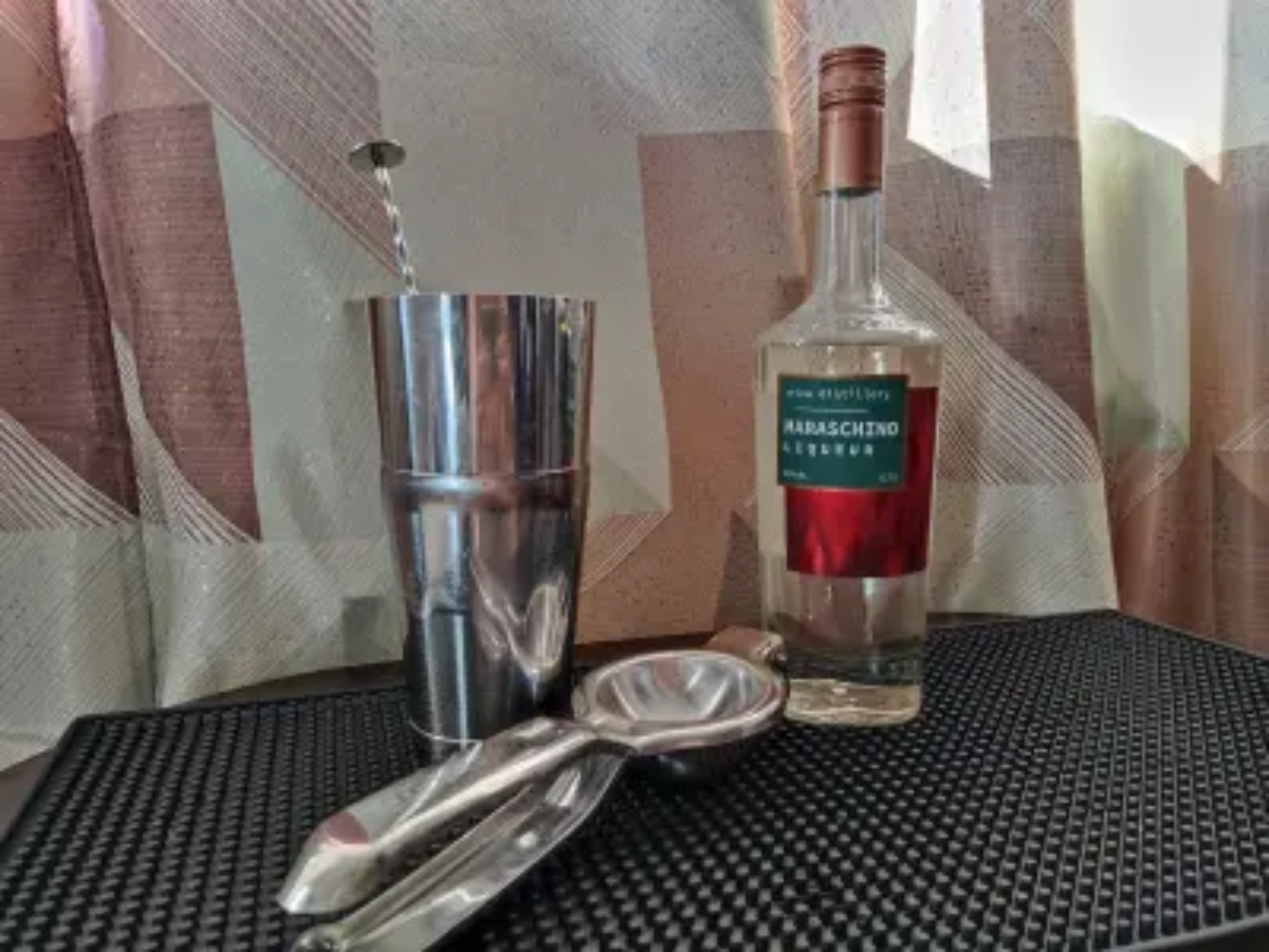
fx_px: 916
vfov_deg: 54.9
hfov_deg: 69.4
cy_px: 476
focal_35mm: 25
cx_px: 634
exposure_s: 1/50
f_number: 1.79
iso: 385
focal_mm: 4.71
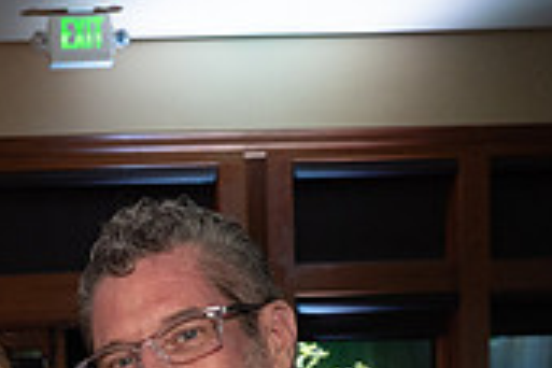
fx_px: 935
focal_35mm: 61
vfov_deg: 18.9
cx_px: -81
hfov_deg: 29.1
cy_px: 592
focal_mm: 18
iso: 1600
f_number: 2.8
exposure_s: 1/80
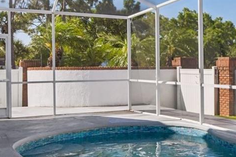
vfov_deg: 25.1
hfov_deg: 32.8
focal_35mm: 54
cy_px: 72
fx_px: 354
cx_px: 253
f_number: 8
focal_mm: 16
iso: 400
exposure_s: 1/1250
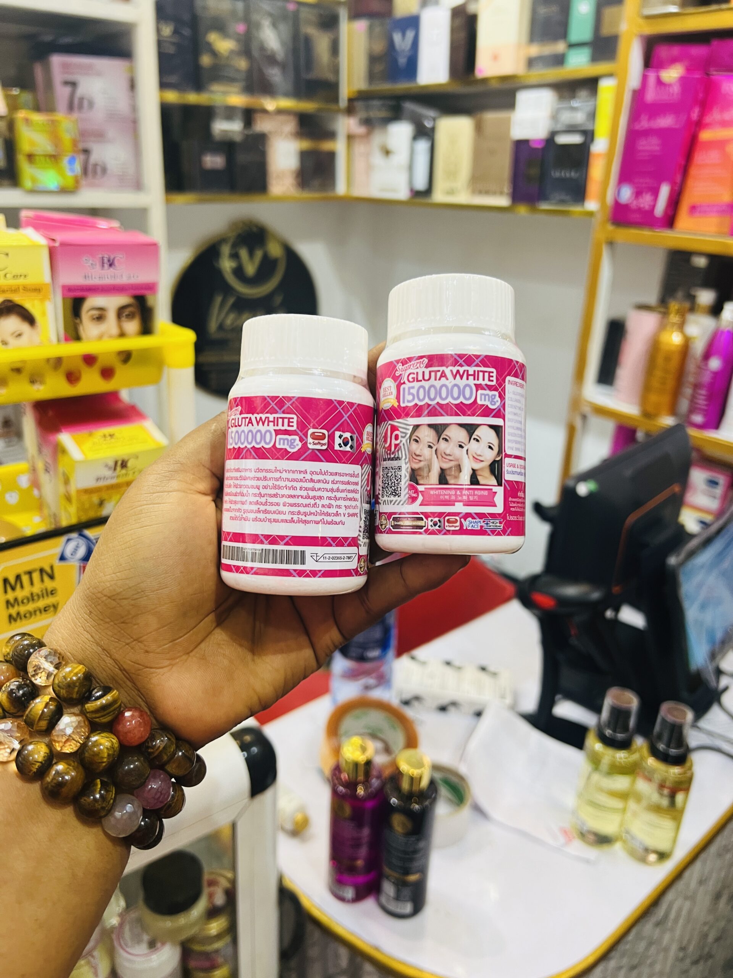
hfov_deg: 53.1
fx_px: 734
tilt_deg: -21.5
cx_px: 366
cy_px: 489
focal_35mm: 26
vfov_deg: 67.3
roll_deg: -2.3
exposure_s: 1/50
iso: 100
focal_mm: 5.7
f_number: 1.5
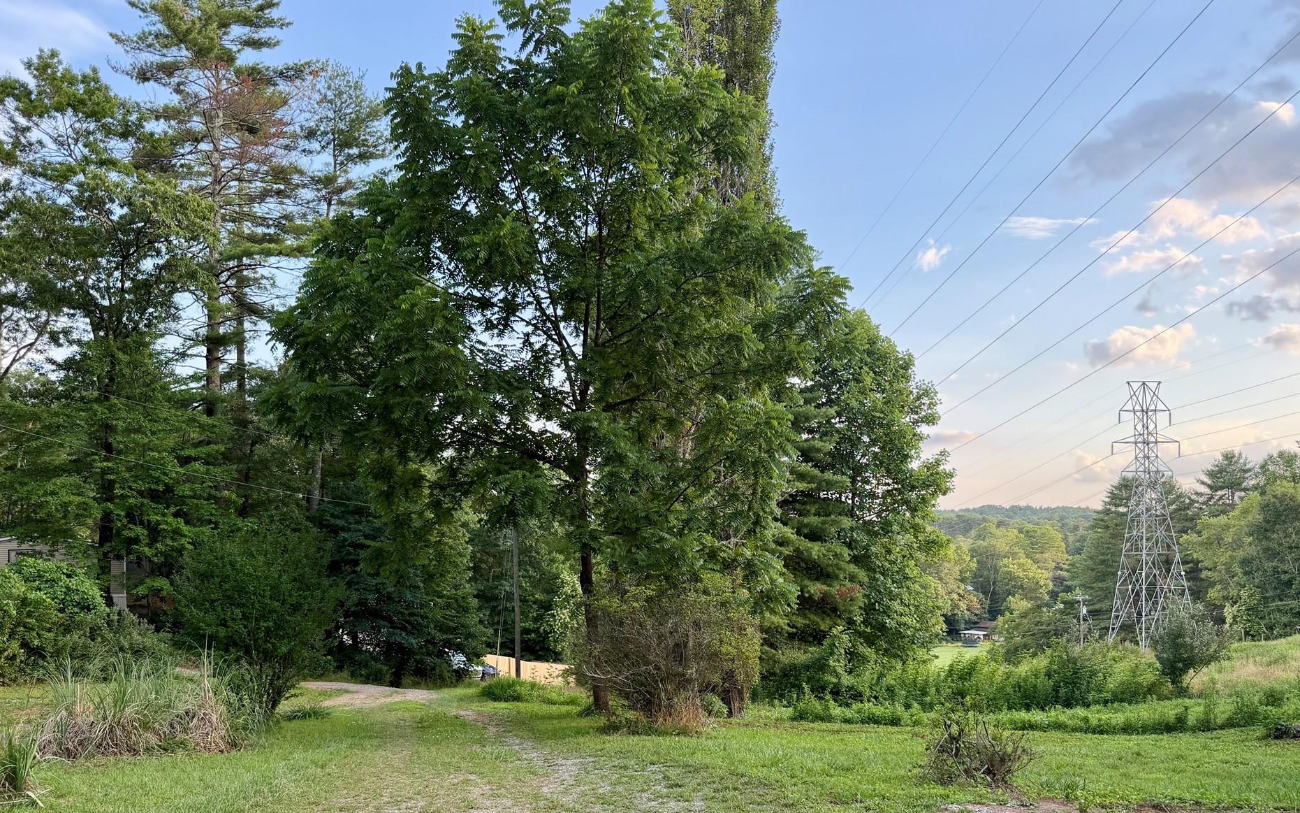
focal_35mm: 28
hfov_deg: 66.4
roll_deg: +1.0
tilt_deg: +3.4
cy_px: 509
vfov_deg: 44.2
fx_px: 992
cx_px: 624
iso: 100
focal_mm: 6.76
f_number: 1.78
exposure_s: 1/683
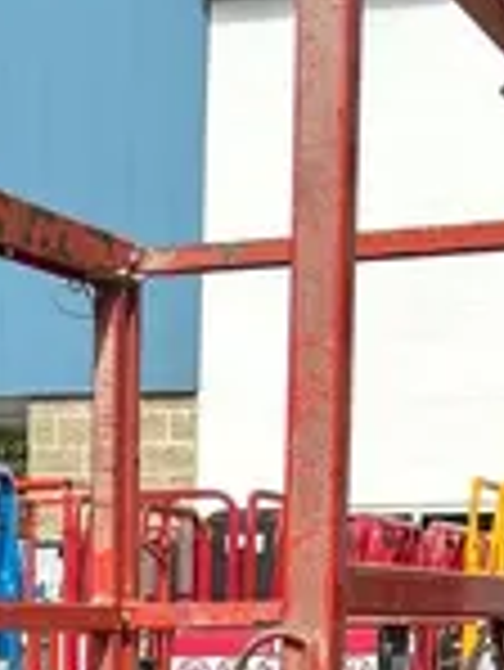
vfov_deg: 14.1
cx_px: -99
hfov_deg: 11.4
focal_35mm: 128
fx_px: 2481
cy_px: 1081
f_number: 1.5
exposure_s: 1/4274
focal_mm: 5.7
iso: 50
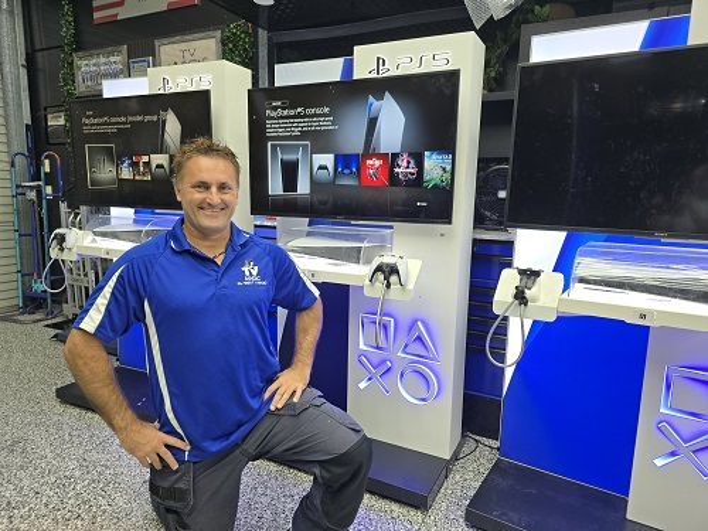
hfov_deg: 73.9
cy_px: 266
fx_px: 470
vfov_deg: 58.9
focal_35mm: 23
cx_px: 354
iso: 125
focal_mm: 6.3
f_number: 1.7
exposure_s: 1/120
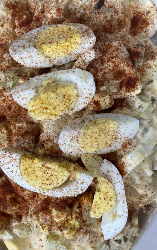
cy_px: 124
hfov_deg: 23.1
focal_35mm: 56
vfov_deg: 36.3
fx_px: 383
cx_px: 65
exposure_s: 1/120
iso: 40
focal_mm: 6
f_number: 2
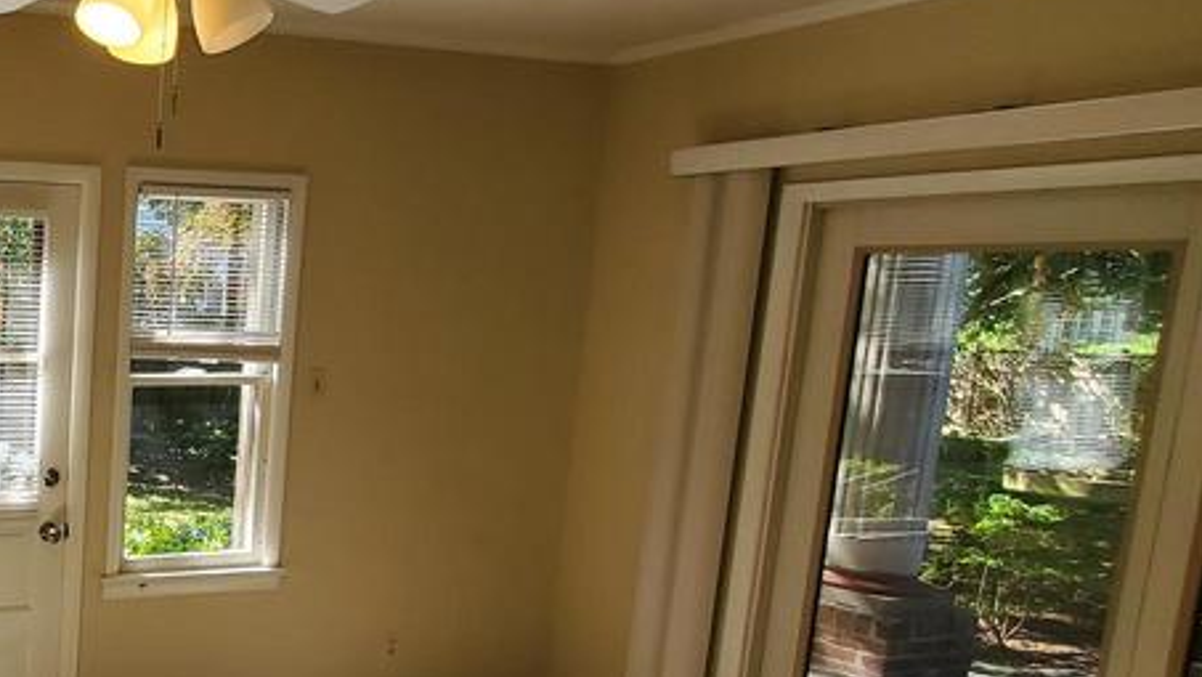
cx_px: -111
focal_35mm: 32
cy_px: 438
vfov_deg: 36.4
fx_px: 1020
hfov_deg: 45.9
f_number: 2.2
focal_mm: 1.8
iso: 80
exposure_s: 1/120
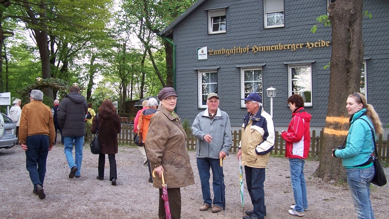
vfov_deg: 28.4
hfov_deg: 48.4
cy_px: 111
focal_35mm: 42
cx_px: 193
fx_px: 433
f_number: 2.8
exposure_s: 1/90
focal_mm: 6.3
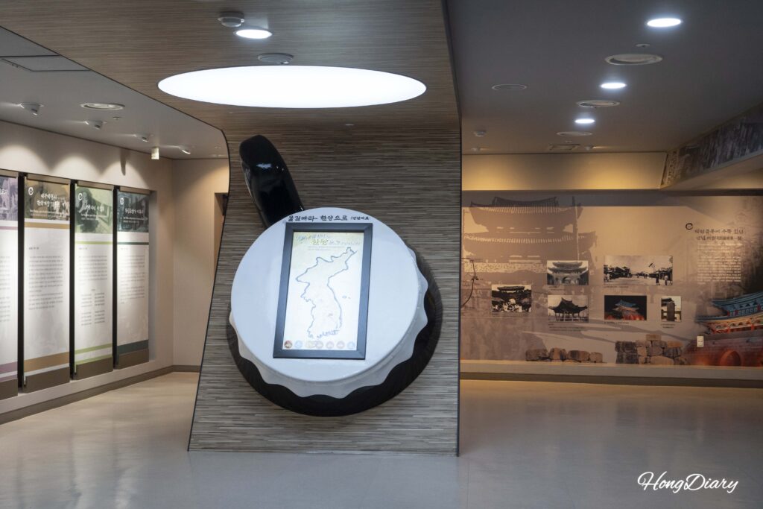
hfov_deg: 44.5
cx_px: 382
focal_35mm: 44
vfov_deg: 30.5
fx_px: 933
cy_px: 254
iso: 2500
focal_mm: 44
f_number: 5.6
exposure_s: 1/160
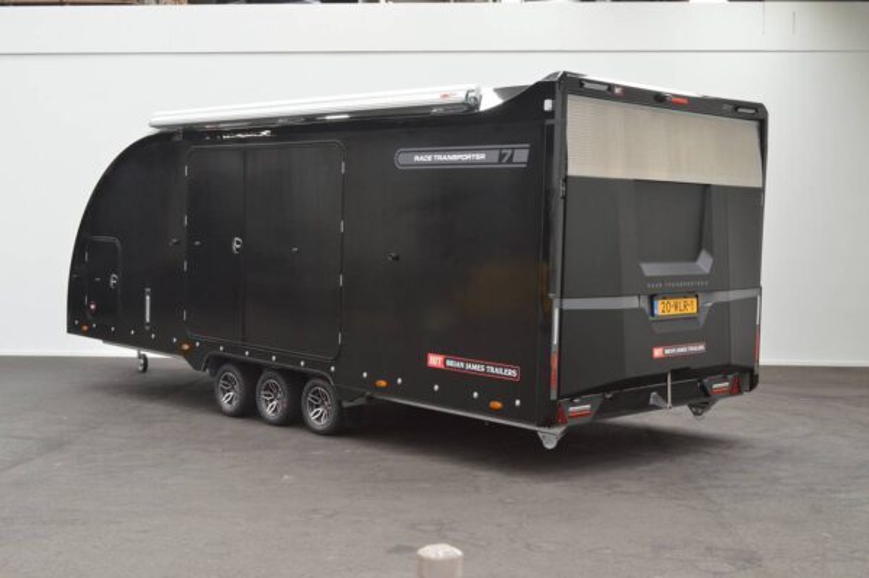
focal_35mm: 46
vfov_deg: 28.9
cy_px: 289
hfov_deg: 42.4
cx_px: 434
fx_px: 1122
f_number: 13
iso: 800
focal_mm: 31
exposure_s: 1/10
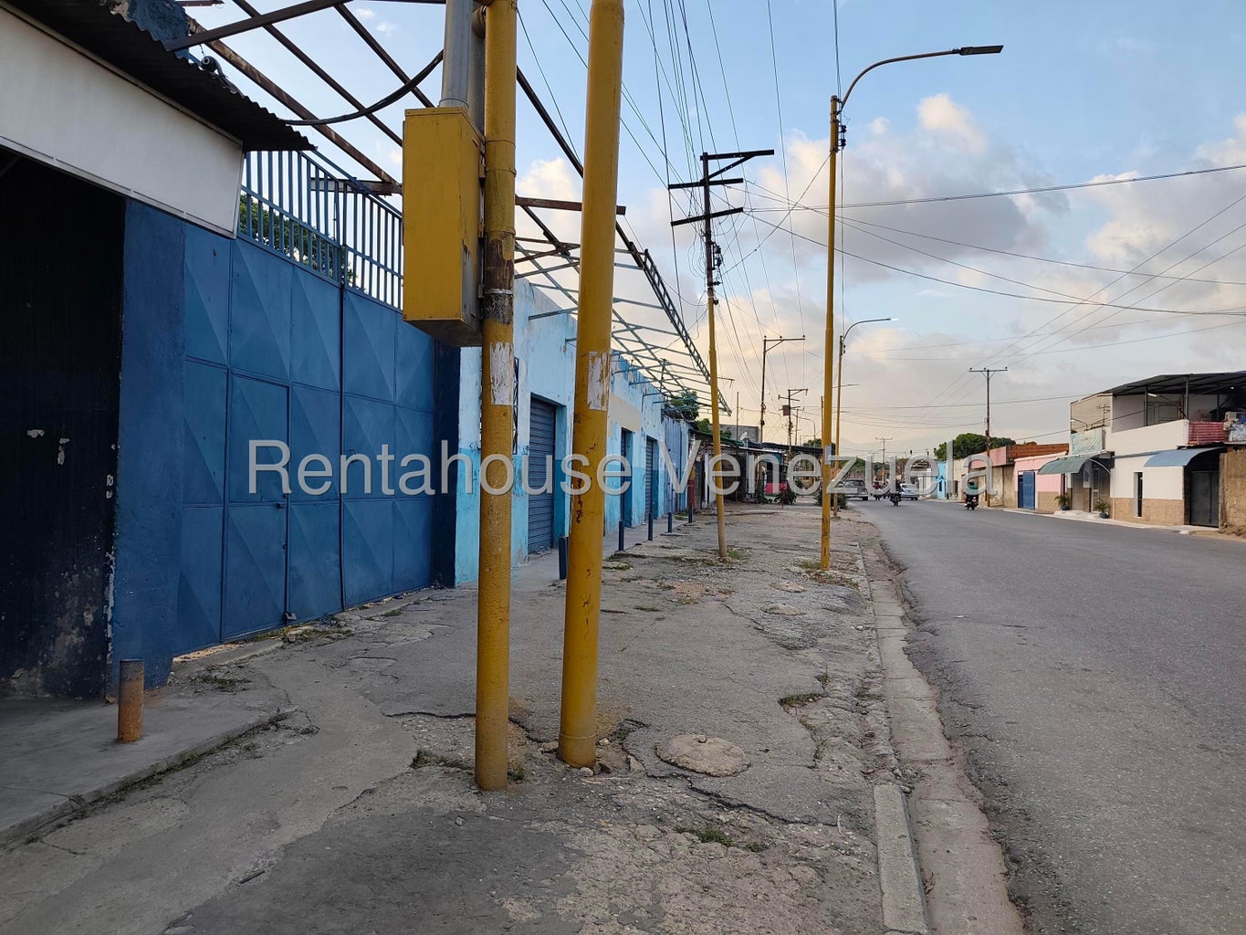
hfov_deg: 73.9
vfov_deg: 58.9
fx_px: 828
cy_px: 468
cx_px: 623
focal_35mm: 23
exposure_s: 1/174
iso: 50
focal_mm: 6.19
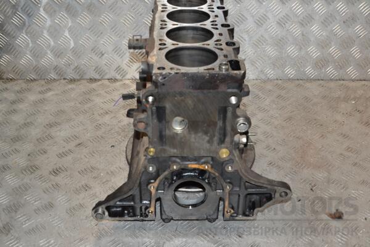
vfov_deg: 29.9
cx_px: 185
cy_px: 124
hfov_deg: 43.6
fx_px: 462
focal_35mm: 45
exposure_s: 1/200
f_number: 8
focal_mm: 30
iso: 800
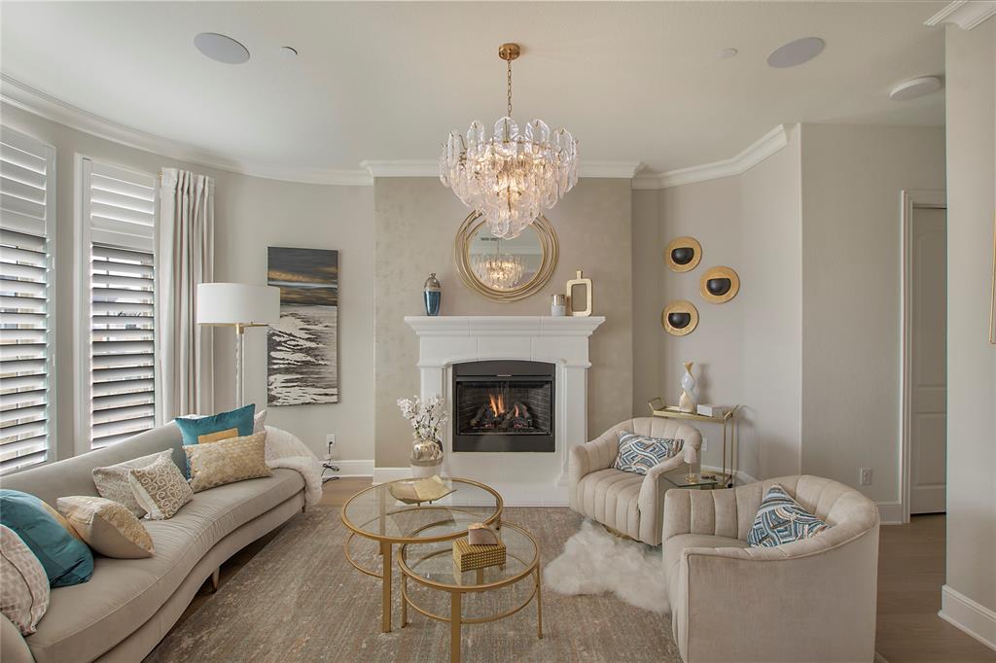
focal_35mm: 15
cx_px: 498
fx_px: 415
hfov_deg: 100.4
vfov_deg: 77.3
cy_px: 332
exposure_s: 1/60
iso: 100
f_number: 7.1
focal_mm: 10
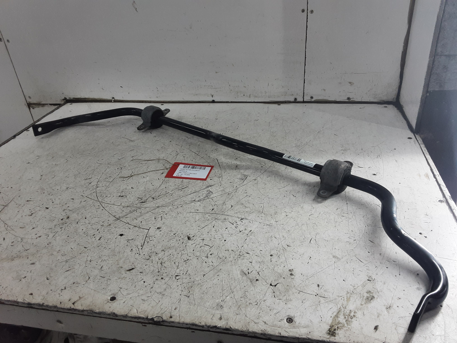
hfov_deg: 65.3
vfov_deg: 51.4
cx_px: 228
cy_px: 172
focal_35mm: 27
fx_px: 356
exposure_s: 1/50
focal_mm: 2.91
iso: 64
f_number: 1.9
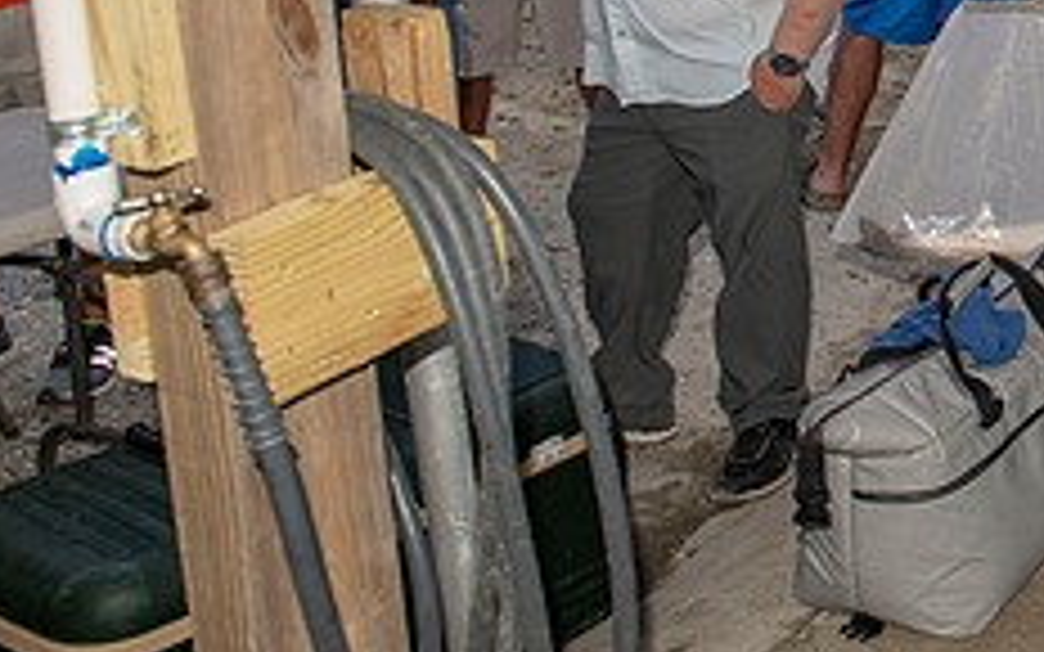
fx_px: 1736
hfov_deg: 28.6
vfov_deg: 20.2
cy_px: -94
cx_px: 1287
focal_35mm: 61
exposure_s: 1/125
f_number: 6.3
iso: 64
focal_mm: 24
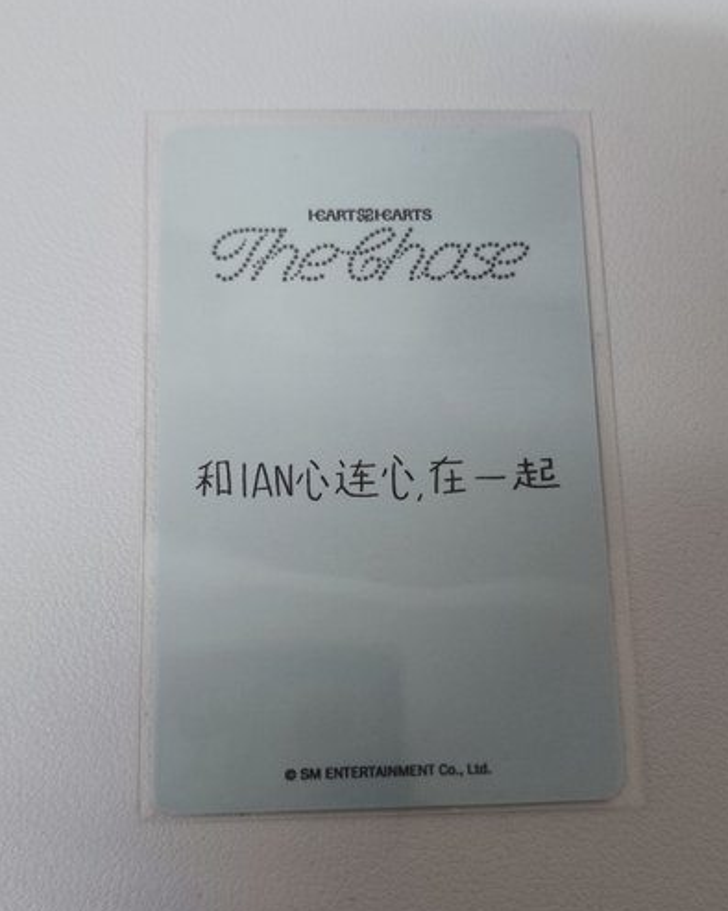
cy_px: 481
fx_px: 1024
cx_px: 368
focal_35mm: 38
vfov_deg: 47.9
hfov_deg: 39.1
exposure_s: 1/60
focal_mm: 4.84
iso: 800
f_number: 1.8
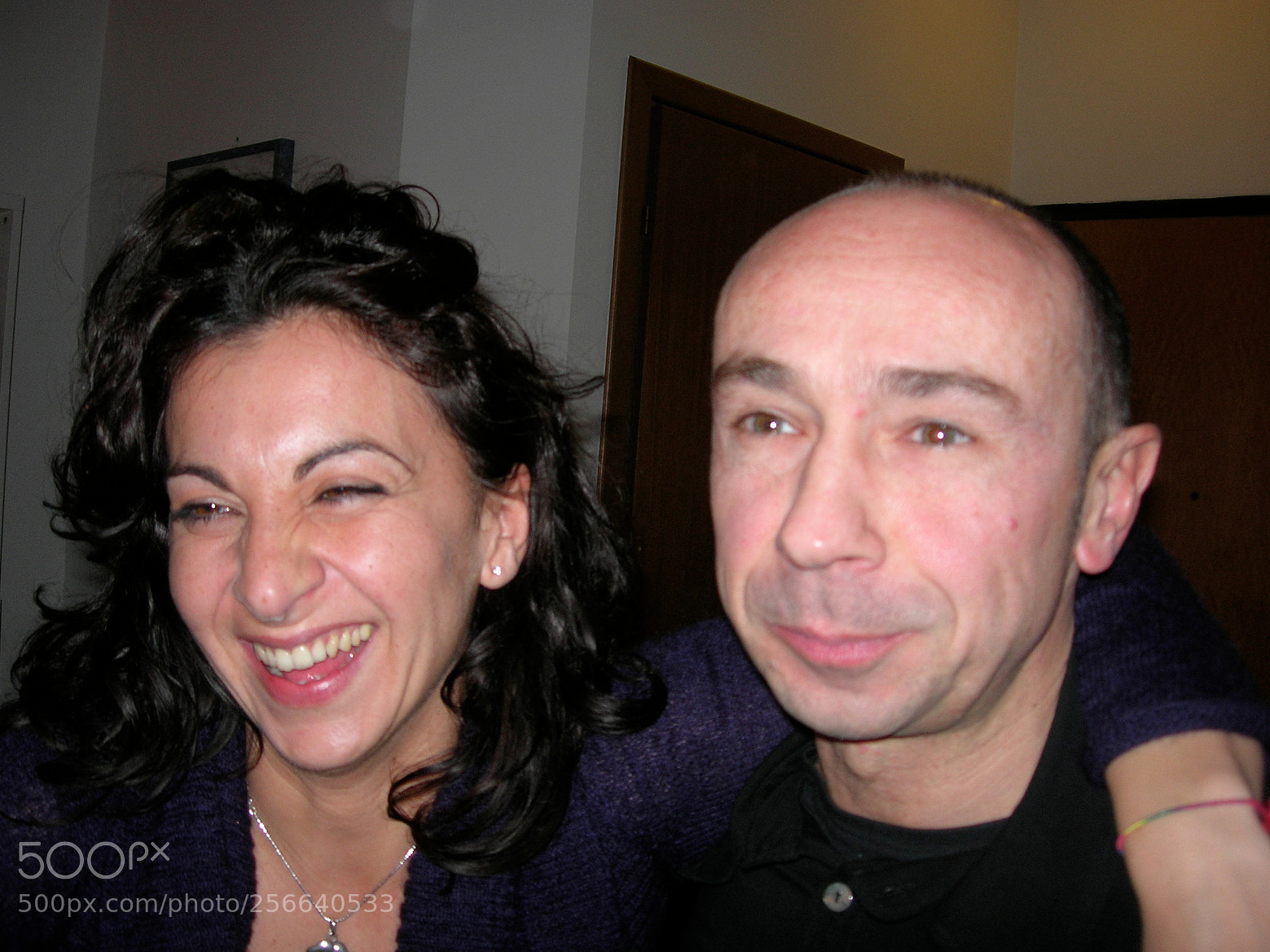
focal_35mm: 39
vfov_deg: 36.8
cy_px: 479
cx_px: 619
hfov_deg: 47.9
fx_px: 1431
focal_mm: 7.8
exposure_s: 1/60.1
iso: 64
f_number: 2.8
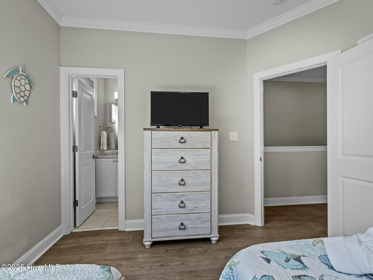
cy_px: 140
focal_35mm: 16
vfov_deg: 78.1
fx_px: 172
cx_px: 186
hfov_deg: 94.5
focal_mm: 8
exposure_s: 1/25
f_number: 5.6
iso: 200
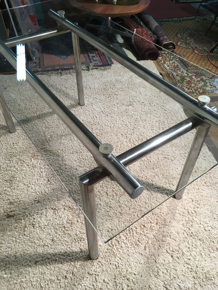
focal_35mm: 29
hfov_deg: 48.2
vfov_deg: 61.7
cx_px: 109
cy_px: 145
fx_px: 244
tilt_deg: -46.4
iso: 64
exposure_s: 1/33
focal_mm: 4.15
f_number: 2.2
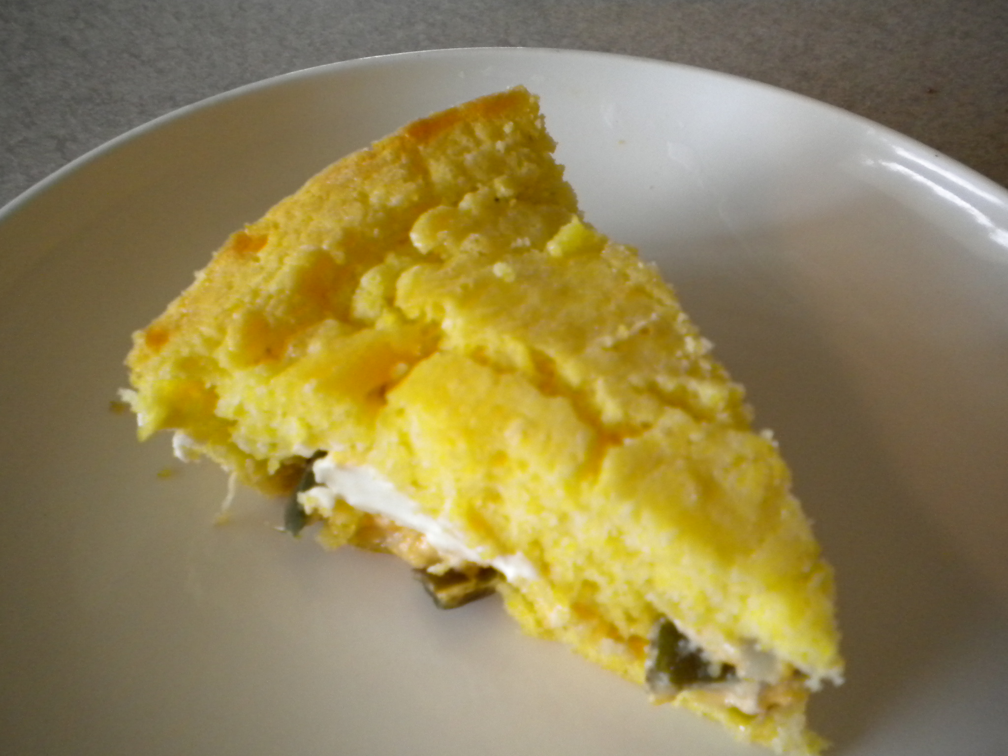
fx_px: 1019
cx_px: 504
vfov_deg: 40.7
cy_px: 378
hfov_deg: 52.6
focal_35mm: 35
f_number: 3.1
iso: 400
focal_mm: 6.3
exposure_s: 1/16.7
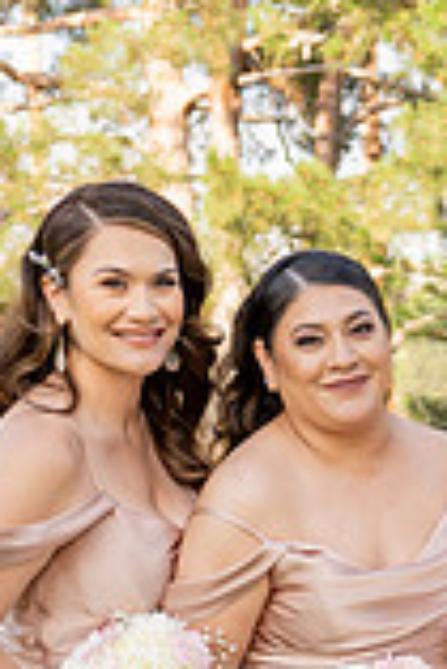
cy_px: 777
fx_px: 2657
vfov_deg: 14.0
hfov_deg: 9.5
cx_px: 505
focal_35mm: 143
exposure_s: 1/160
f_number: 4
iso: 80
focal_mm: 36
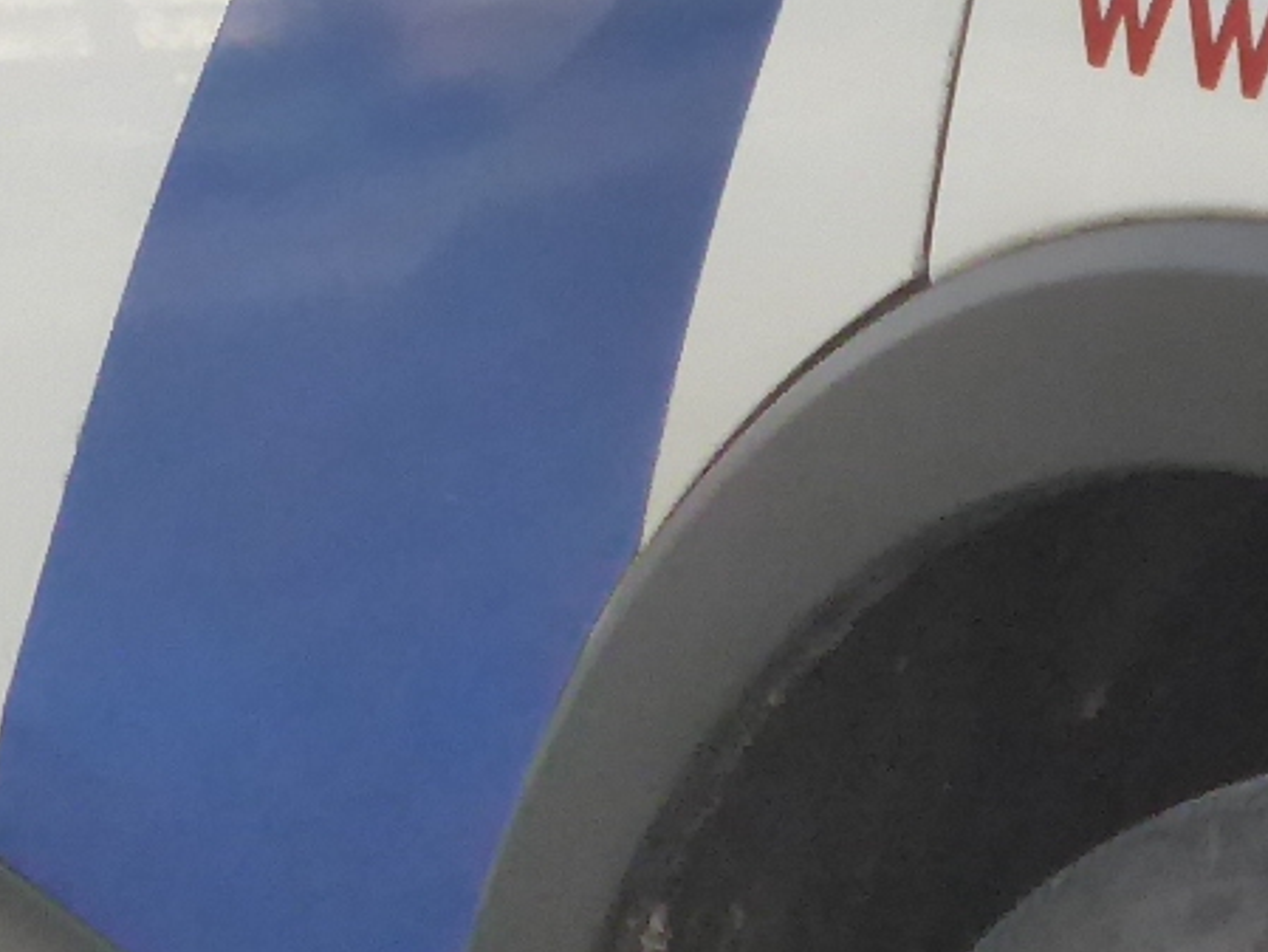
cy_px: 51
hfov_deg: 2.4
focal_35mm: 809
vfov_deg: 1.8
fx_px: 29642
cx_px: 51
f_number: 5.4
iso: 320
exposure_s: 1/250
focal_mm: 23.1
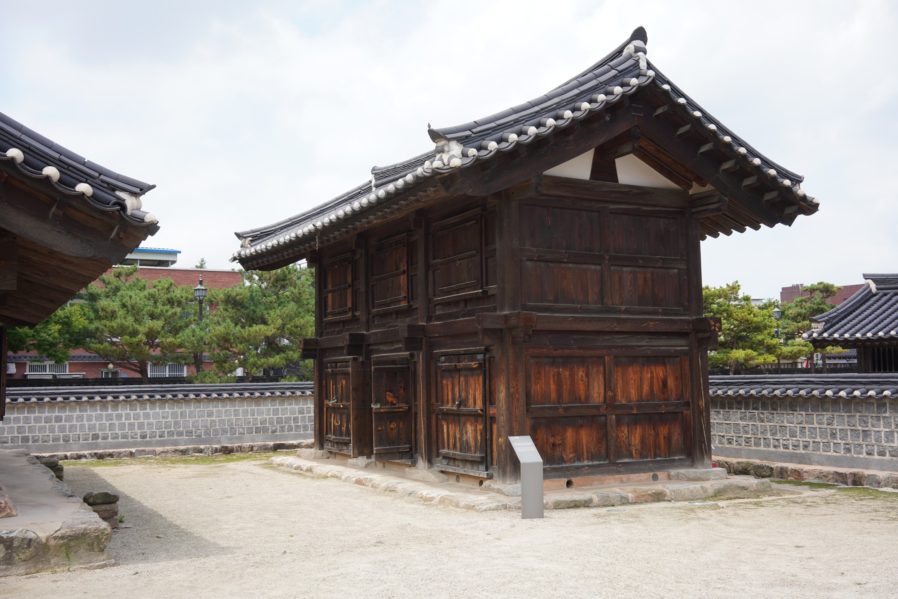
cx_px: 449
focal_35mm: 35
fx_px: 873
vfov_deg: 37.9
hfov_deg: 54.4
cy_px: 300
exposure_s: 1/100
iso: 200
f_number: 13
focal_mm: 35
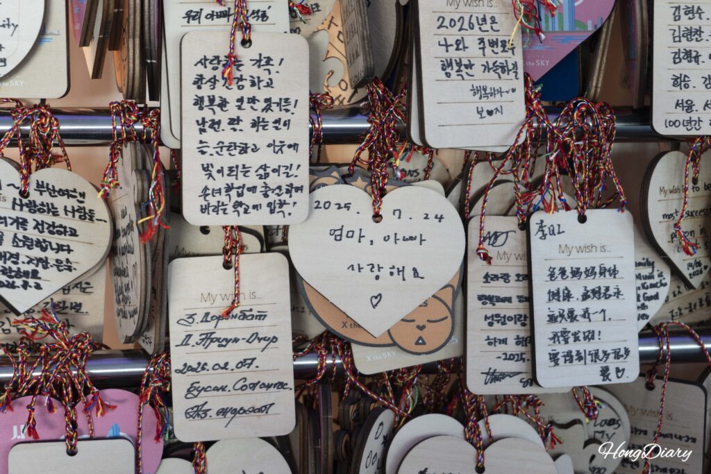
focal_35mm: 60
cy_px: 237
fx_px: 1185
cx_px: 356
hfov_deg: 33.4
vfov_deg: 22.6
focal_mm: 60
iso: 1250
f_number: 5.6
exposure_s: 1/160
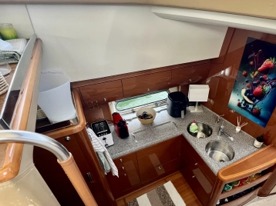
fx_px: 159
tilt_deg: -40.5
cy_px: 124
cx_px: 177
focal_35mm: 20
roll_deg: -2.9
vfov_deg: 65.3
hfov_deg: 79.8
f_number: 1.8
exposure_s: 1/60
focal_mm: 1.57
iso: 320
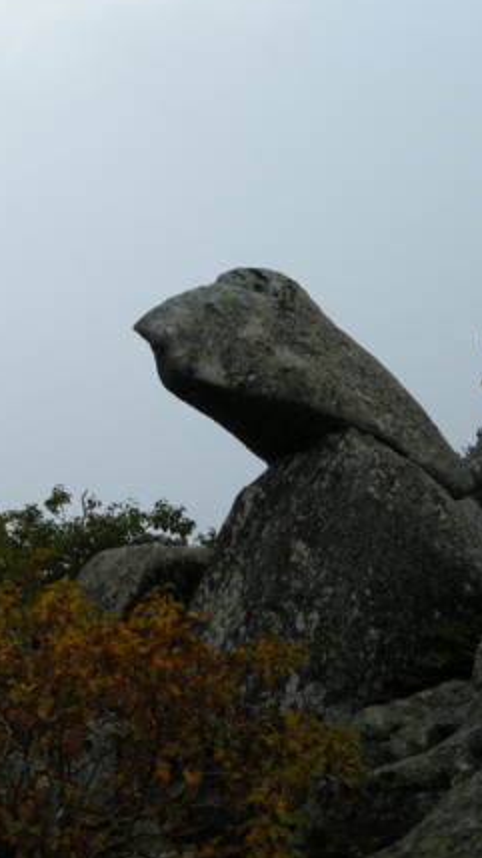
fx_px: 1478
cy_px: 420
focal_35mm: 65
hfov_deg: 18.5
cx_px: 246
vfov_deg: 32.4
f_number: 5.1
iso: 64
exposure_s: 1/250
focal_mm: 8.5
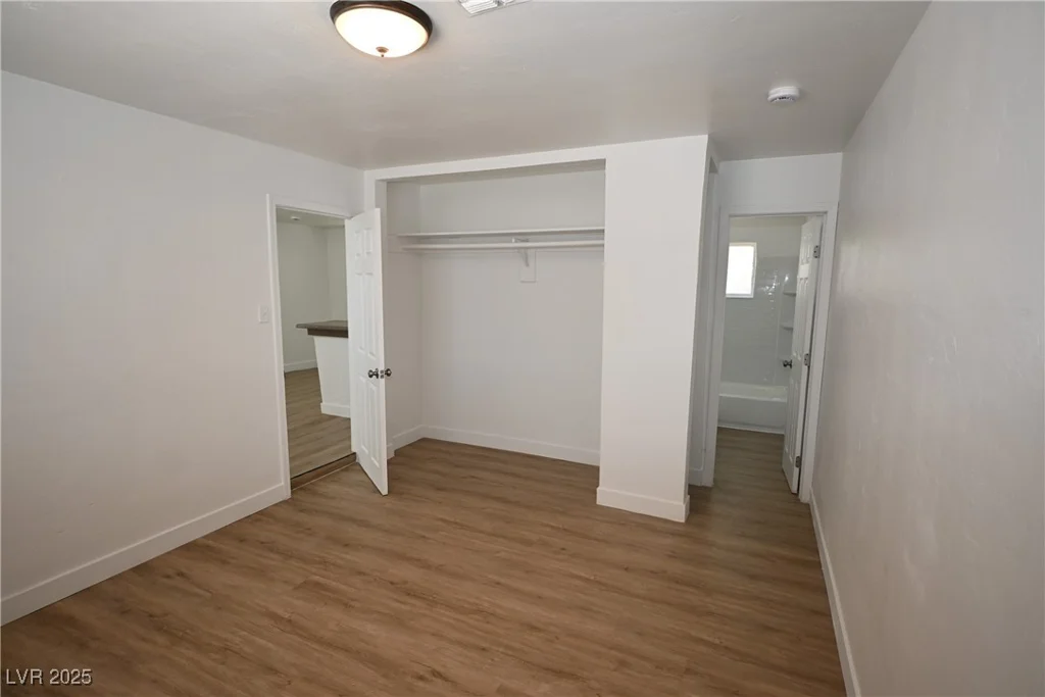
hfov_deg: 90.0
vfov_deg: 67.4
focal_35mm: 18
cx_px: 522
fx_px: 523
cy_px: 348
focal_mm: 12
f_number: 4
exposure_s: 1/60
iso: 250
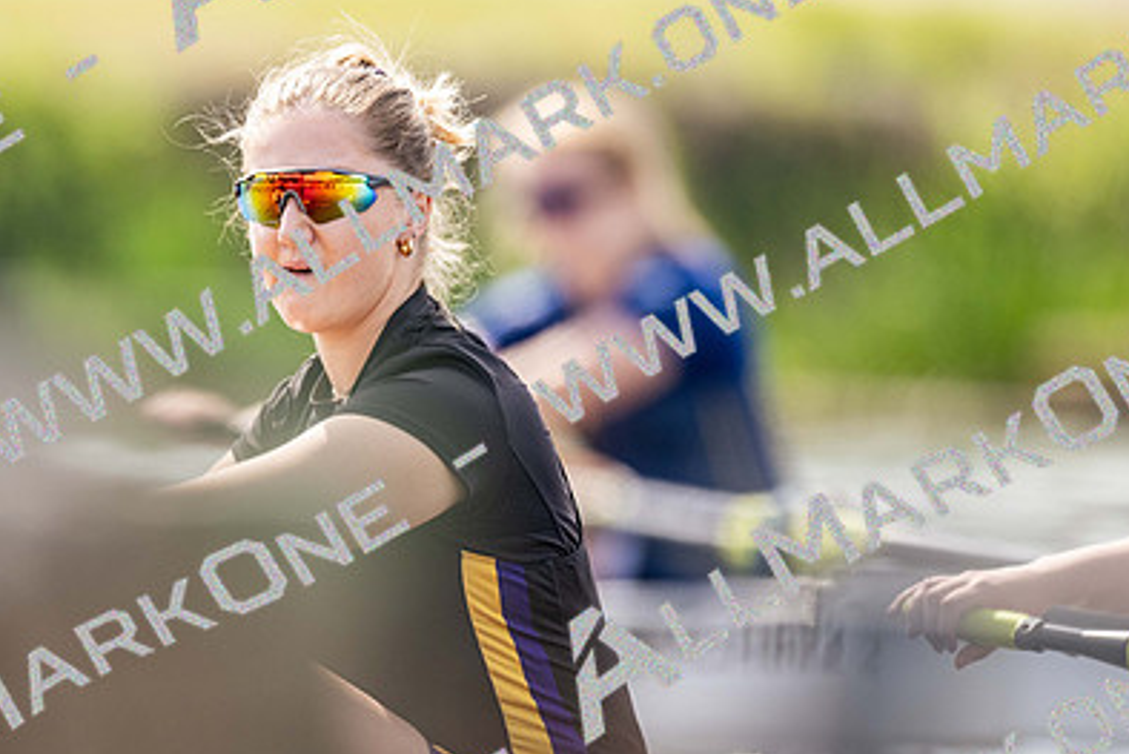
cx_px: 324
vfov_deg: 1.6
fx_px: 27732
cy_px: 472
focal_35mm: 884
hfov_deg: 2.3
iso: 800
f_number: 4
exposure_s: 1/2500
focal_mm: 600
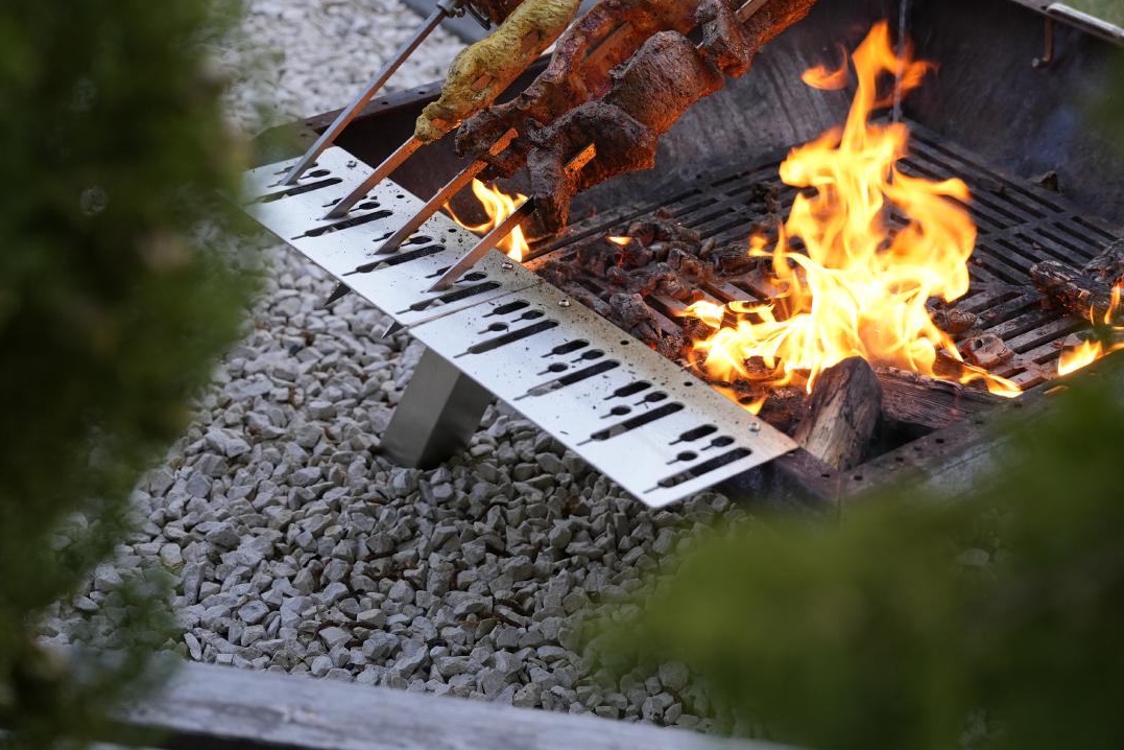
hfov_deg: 24.2
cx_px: 747
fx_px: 2610
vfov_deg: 16.3
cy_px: 188
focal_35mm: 84
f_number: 2.8
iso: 320
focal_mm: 46.9
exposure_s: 1/160
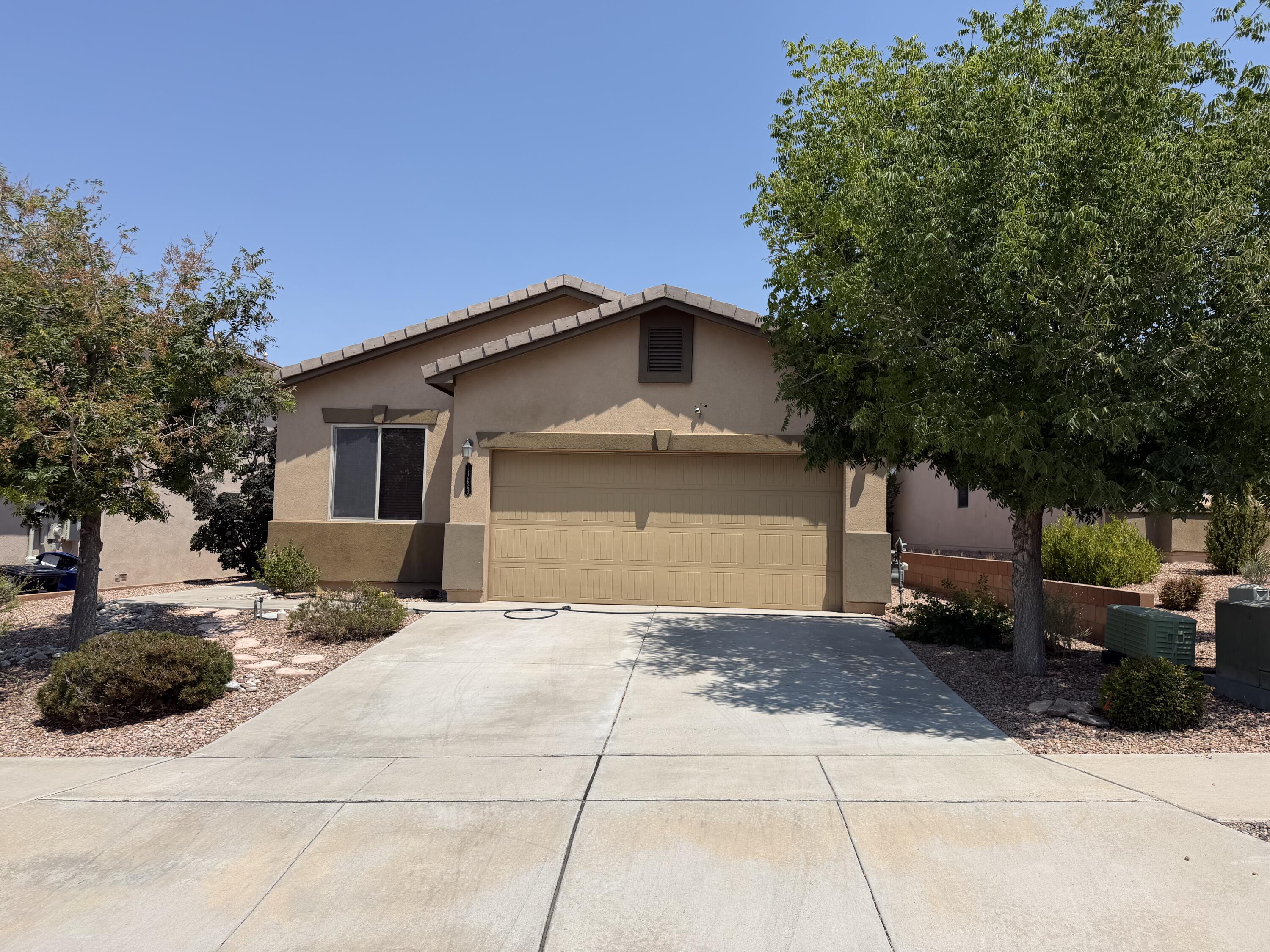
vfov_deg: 56.8
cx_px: 635
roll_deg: -1.3
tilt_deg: +3.0
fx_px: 881
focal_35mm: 24
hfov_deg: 71.6
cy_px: 476
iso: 80
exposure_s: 1/6711
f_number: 1.78
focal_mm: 6.76
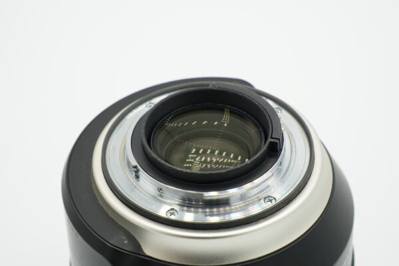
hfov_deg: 19.5
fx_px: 1164
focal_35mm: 105
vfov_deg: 13.0
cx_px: 200
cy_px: 133
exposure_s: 1/125
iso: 400
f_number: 11
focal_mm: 70
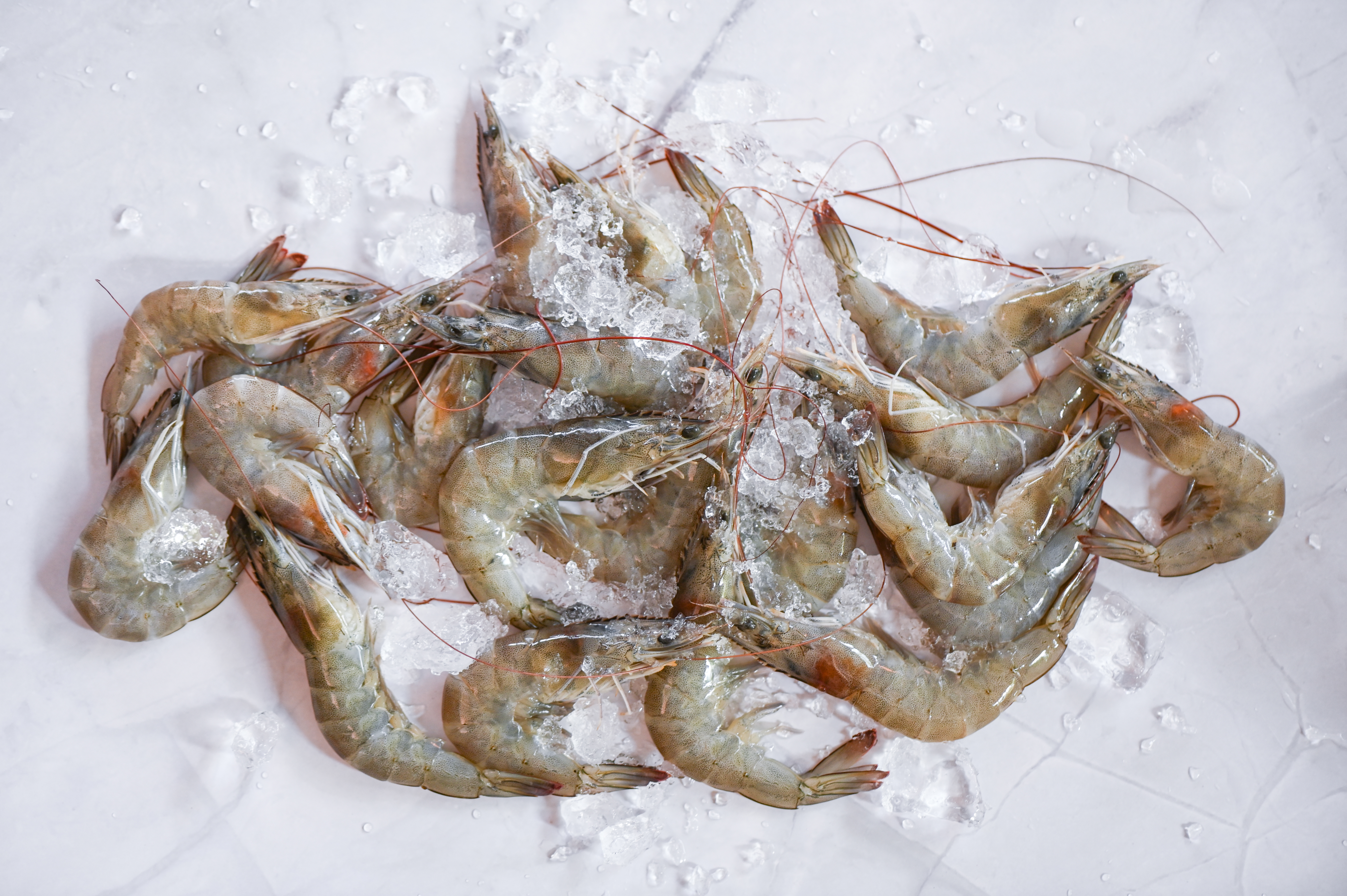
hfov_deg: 19.5
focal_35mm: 105
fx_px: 3926
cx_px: 674
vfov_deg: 13.0
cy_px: 448
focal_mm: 105
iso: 500
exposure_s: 1/80
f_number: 4
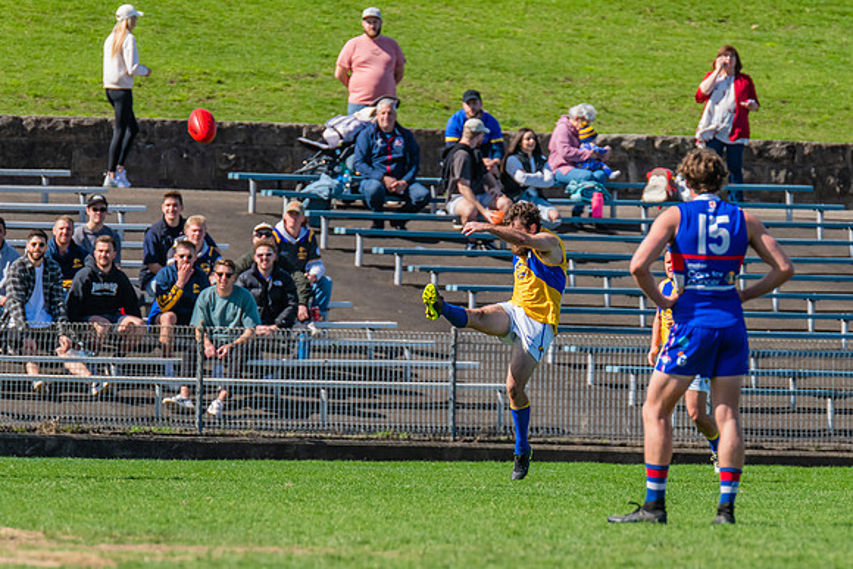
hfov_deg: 3.6
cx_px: 529
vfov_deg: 2.4
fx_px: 13717
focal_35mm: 579
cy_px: 339
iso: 800
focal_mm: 420
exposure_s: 1/1600
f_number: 7.1
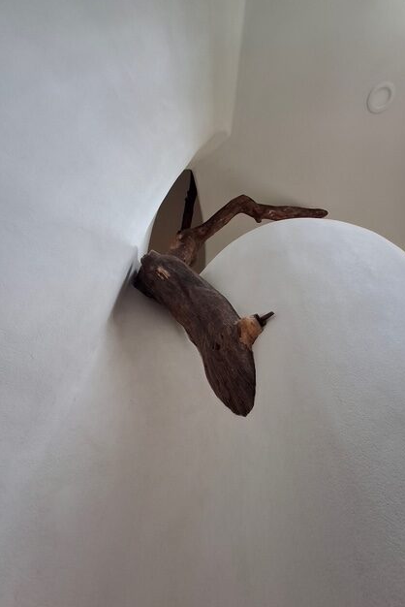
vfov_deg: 93.2
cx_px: 200
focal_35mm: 17
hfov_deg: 70.5
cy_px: 304
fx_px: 287
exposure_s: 1/40
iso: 80
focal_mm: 1.64
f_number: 2.2
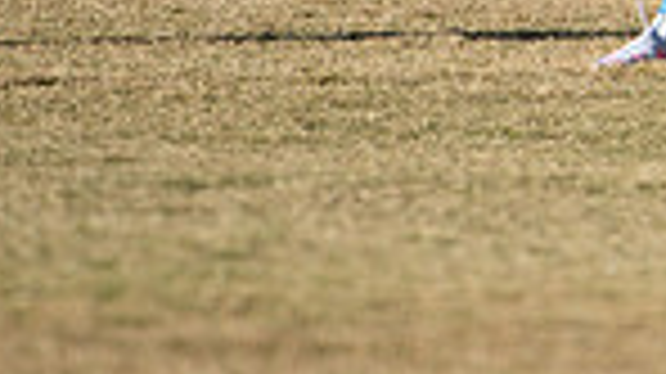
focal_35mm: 1642
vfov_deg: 0.7
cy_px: -478
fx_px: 28976
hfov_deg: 1.3
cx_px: 878
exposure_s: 1/2500
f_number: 5
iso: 400
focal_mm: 400
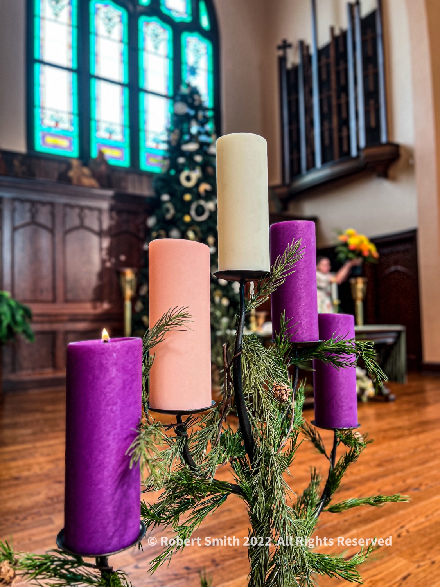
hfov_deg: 53.1
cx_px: 220
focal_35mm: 26
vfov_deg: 67.3
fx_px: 441
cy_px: 294
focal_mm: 5.7
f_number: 1.5
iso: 64
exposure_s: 1/120
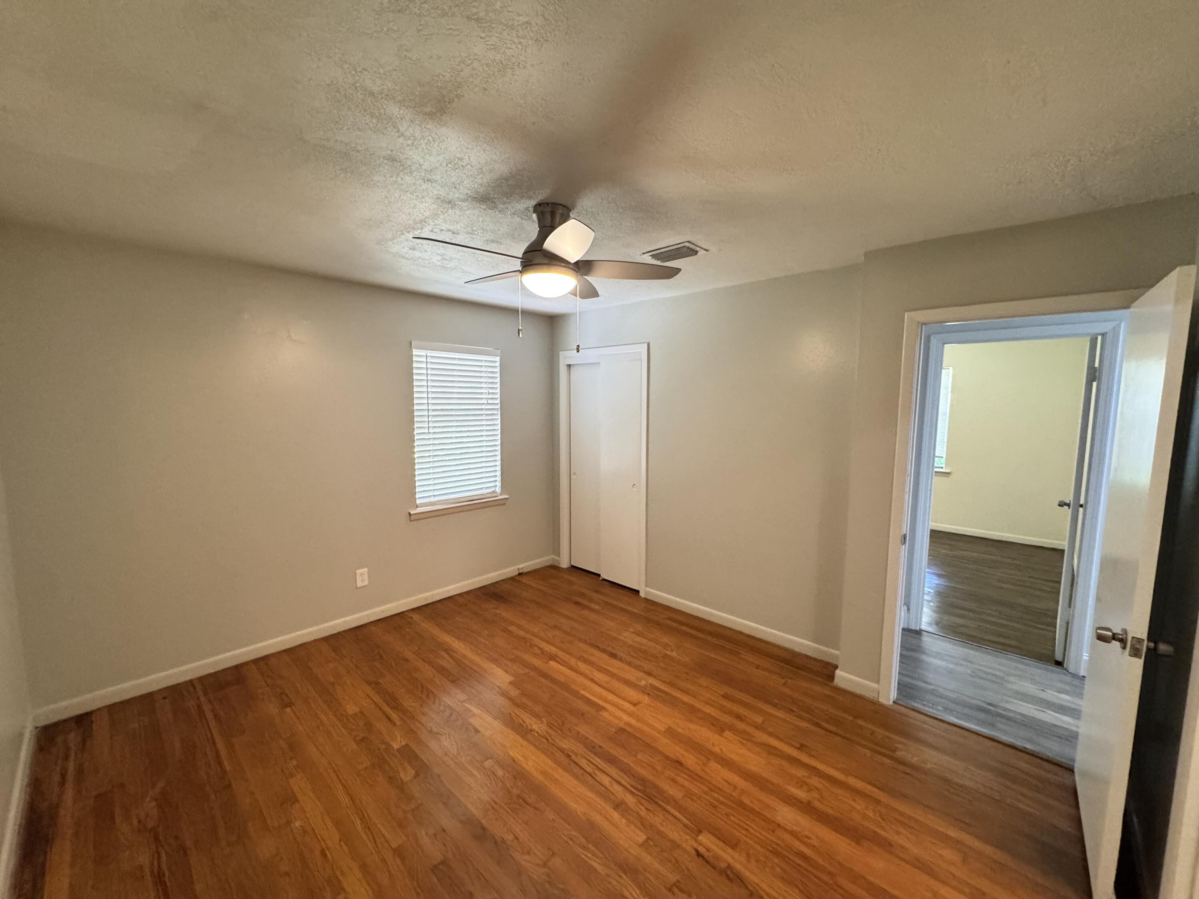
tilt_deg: -5.6
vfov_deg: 85.7
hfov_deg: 102.1
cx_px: 600
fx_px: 485
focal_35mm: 14
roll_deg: -0.4
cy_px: 450
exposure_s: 1/60
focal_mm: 2.22
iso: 320
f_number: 2.2
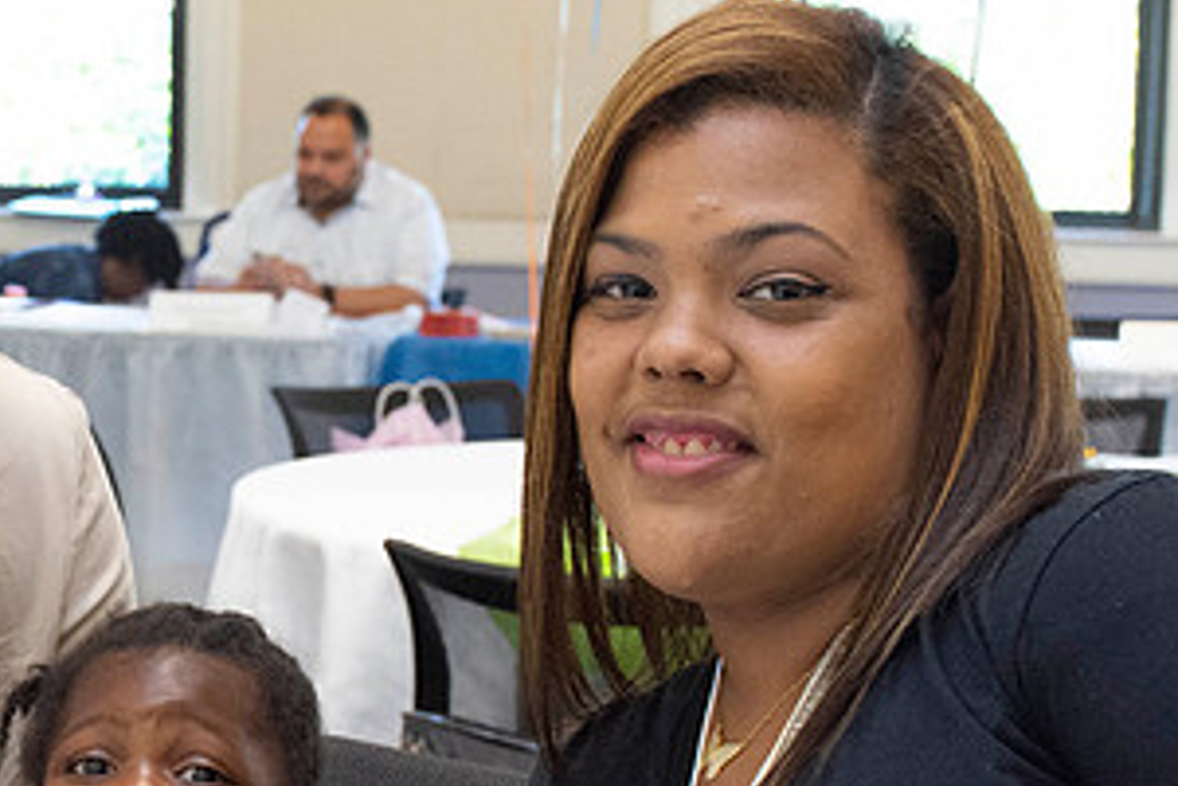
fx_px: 3405
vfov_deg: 13.2
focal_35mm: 104
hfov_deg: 19.1
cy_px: 468
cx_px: 33
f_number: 5.6
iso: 2000
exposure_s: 1/125
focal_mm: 32
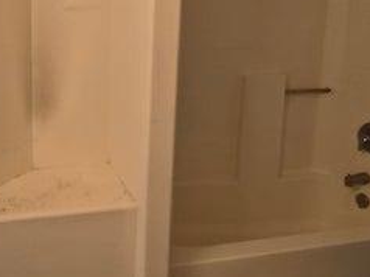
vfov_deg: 39.7
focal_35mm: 35
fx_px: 374
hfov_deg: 49.7
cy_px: 75
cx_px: 76
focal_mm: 1.7
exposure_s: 1/60
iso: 160
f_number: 2.2
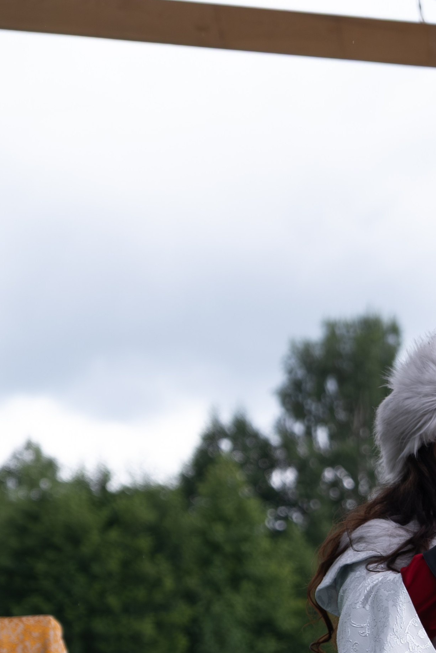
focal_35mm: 174
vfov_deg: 11.8
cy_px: 561
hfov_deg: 7.9
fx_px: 3161
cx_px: 428
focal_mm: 55
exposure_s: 1/1250
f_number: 3.6
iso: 500
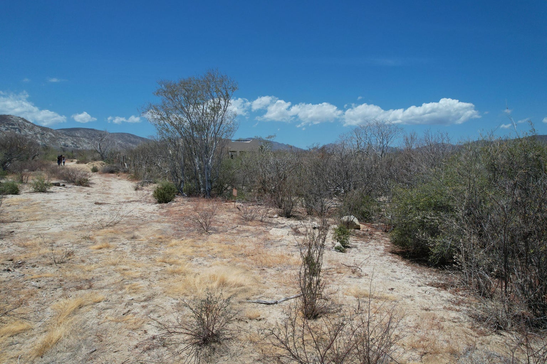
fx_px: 334
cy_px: 182
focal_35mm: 22
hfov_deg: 78.6
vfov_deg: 57.2
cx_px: 274
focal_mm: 8.38
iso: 100
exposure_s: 1/3000
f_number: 2.8
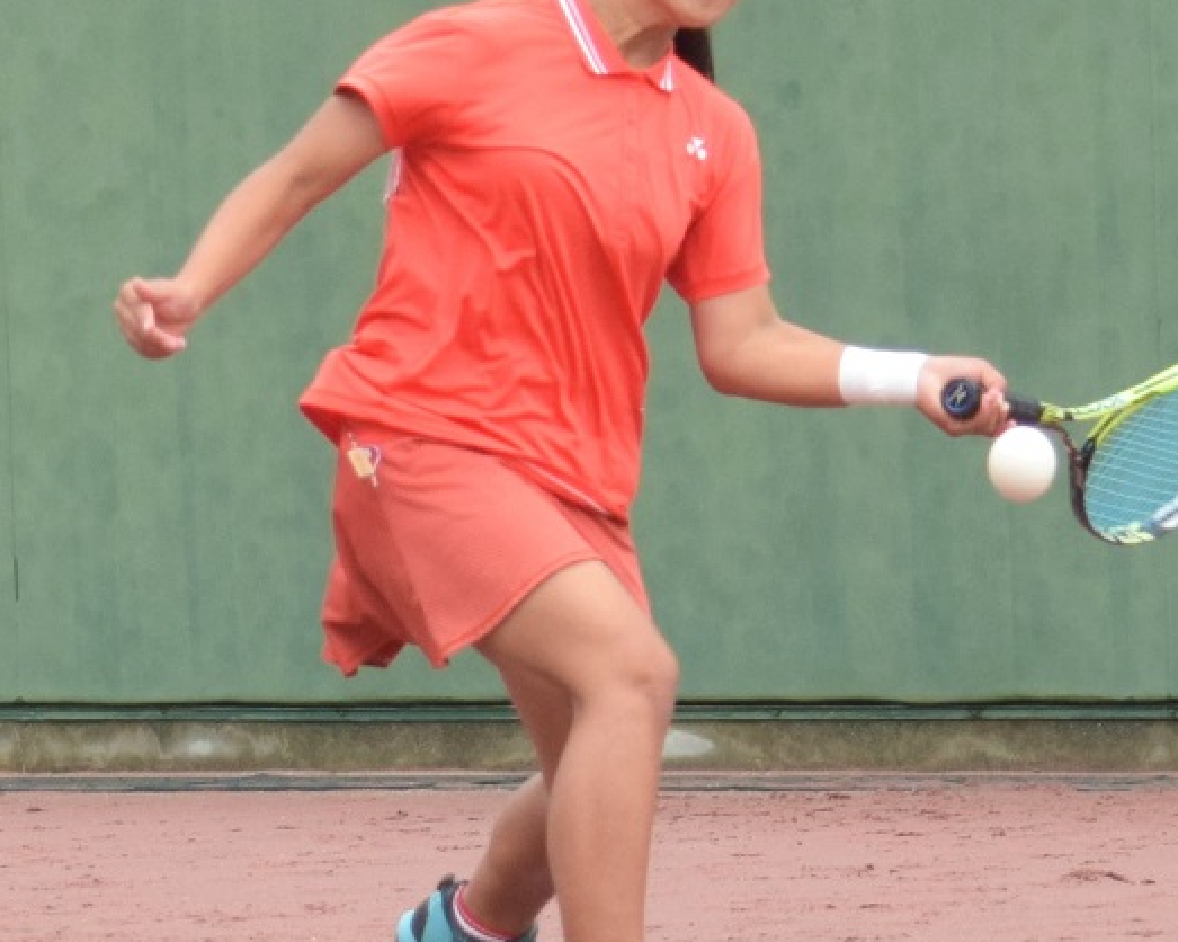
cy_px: 482
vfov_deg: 8.8
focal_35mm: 175
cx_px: 673
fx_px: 6095
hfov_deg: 11.0
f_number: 4.5
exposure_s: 1/1600
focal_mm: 65
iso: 640
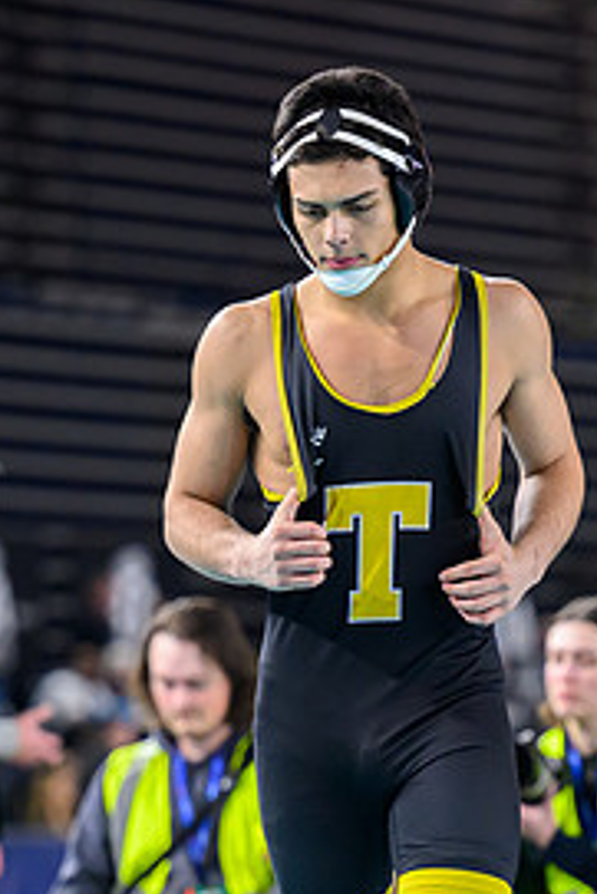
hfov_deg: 3.7
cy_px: 666
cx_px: 320
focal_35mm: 370
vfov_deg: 5.6
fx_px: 9191
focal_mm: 135
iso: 2500
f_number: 2.8
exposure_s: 1/500
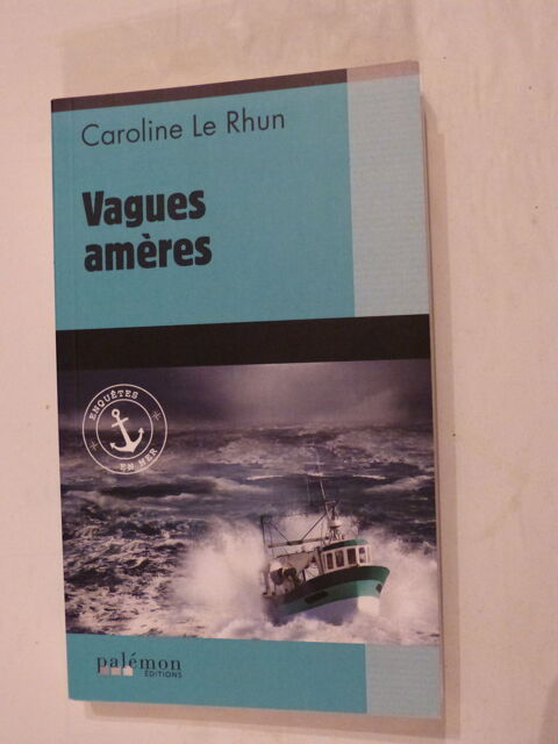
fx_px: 946
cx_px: 279
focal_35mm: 44
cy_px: 372
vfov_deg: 42.9
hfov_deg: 32.9
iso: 1000
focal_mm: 7.9
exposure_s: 1/15
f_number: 3.2
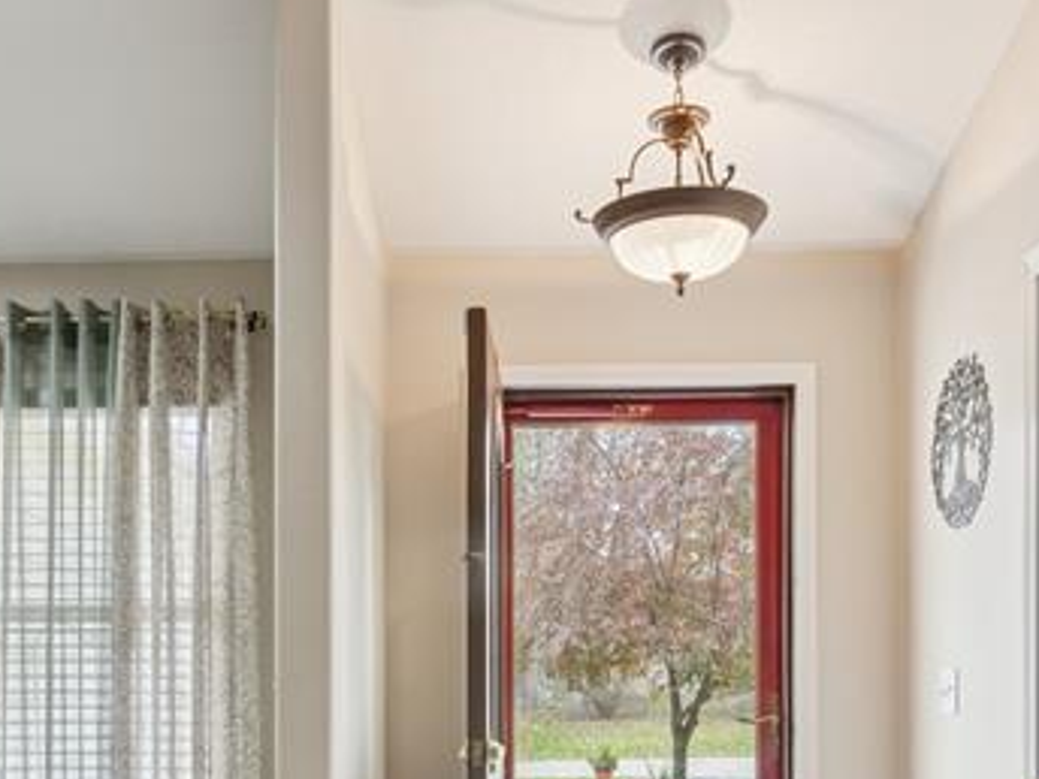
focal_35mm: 43
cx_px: 441
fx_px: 1291
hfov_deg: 43.7
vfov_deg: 32.1
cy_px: 690
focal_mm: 15
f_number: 8
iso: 400
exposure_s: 1/10
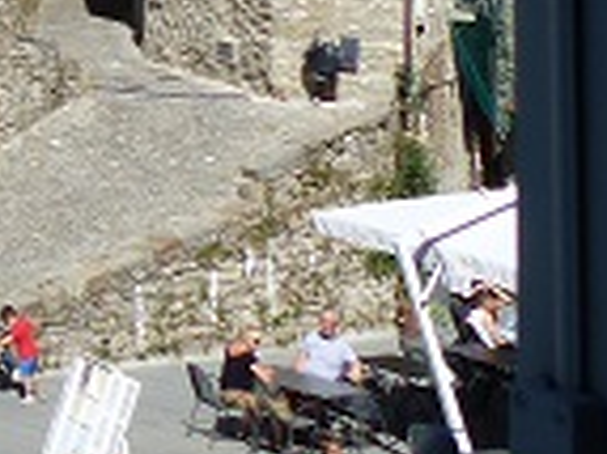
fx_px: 1962
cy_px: -373
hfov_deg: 14.1
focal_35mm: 112
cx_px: -692
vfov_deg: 12.1
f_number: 4
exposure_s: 1/1000
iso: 100
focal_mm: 4.5
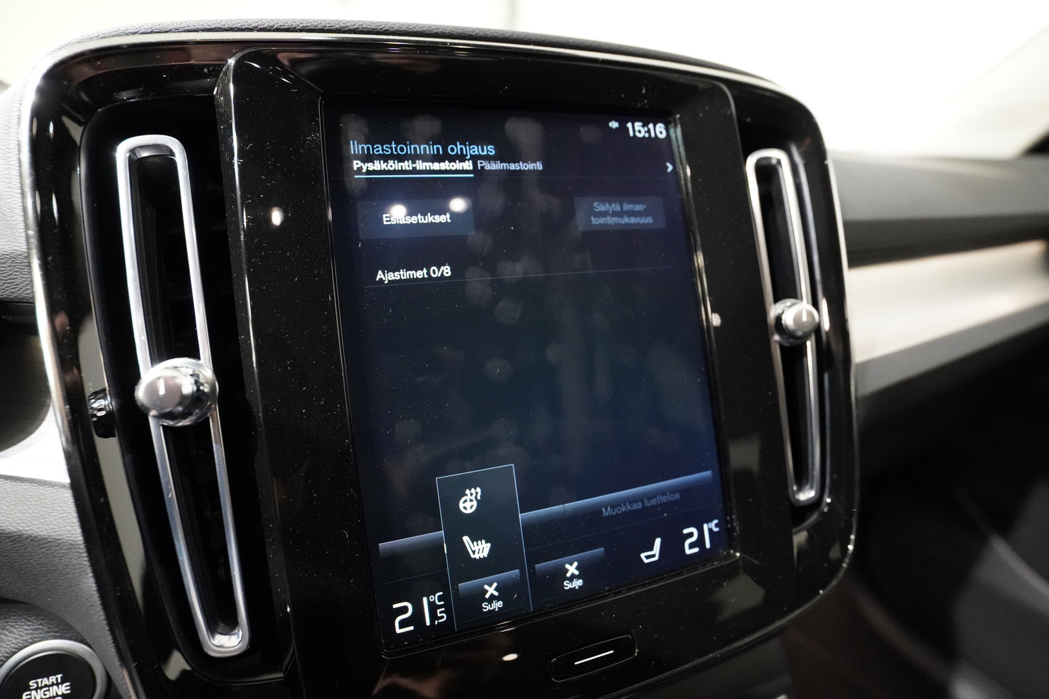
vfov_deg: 73.7
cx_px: 524
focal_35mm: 16
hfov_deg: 96.7
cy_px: 350
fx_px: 466
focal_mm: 16
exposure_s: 1/60
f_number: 4
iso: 12800
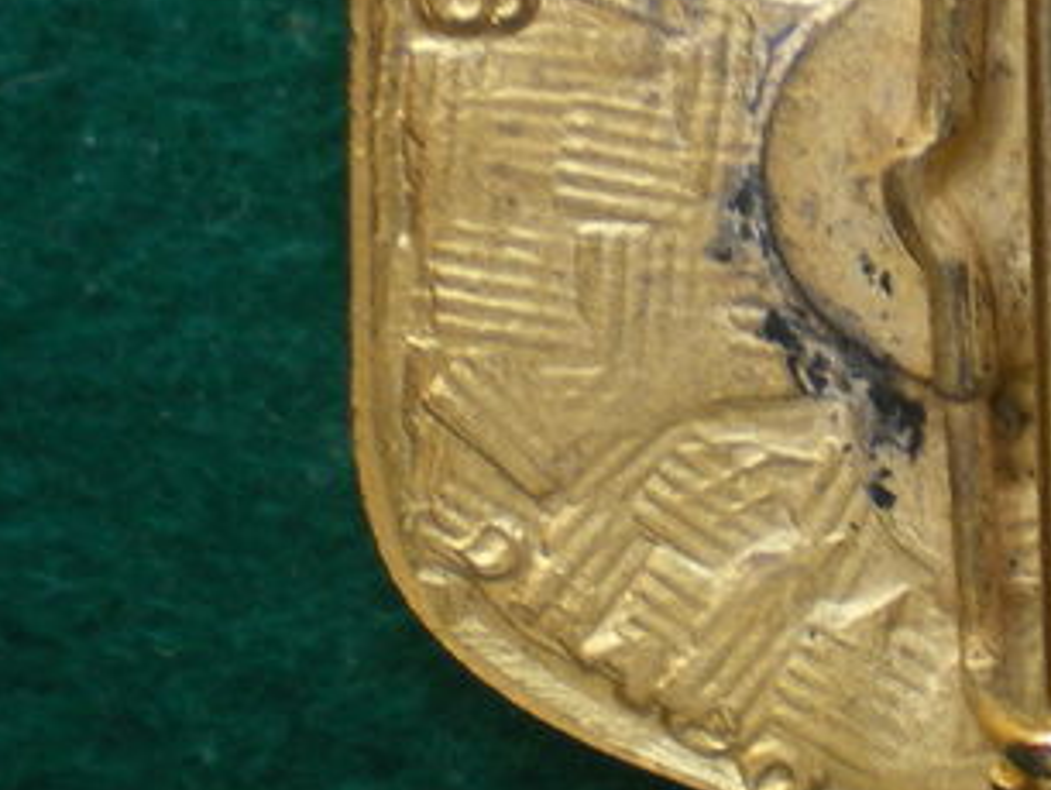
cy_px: 134
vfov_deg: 11.9
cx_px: 938
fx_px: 3768
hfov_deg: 15.7
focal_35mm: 124
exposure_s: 1/50
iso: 80
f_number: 3.1
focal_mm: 6.3
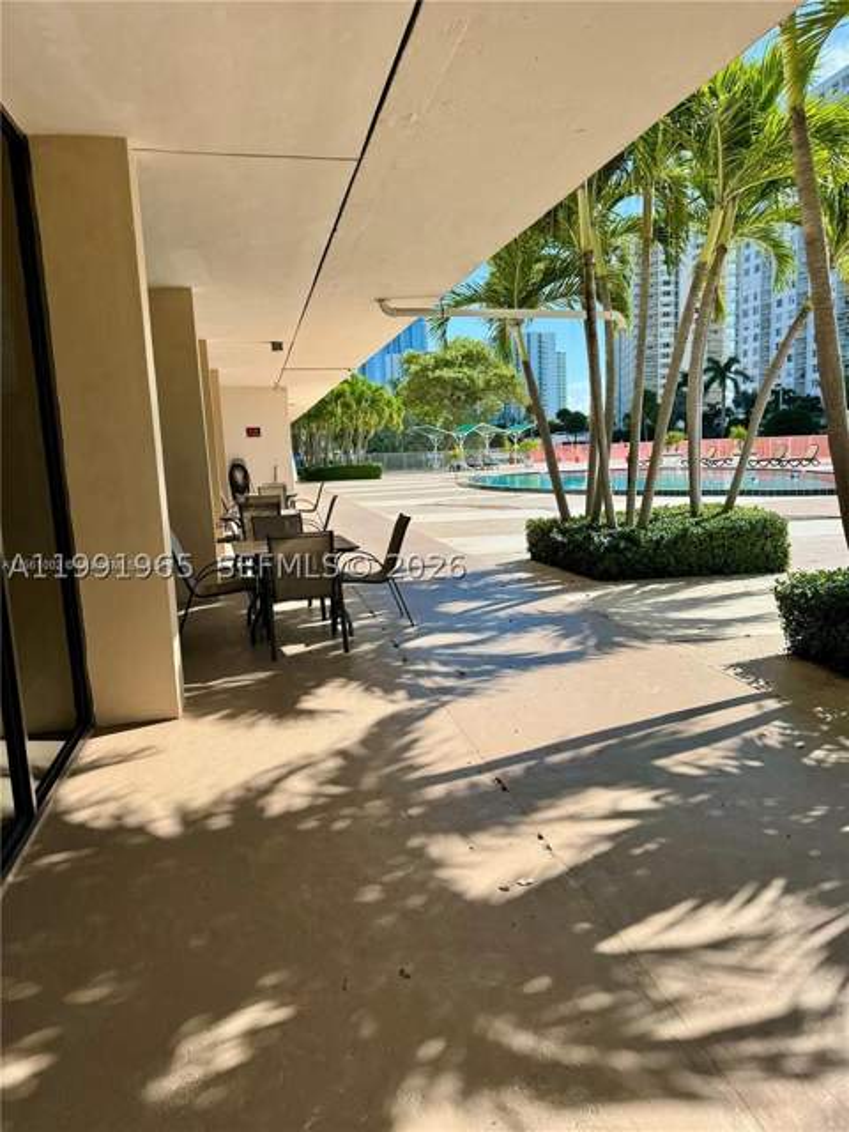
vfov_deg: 71.6
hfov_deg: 56.8
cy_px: 566
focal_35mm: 24
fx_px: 785
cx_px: 424
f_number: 1.78
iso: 80
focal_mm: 6.86
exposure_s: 1/3247
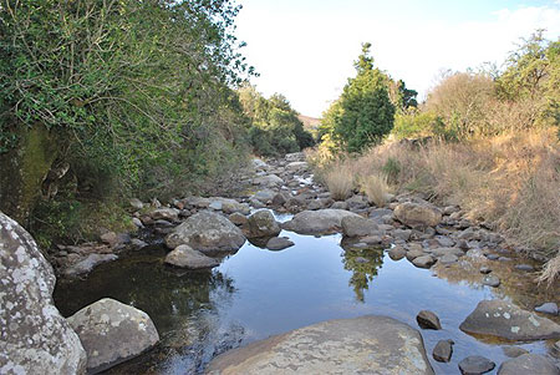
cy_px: 188
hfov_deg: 67.3
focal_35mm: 27
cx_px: 280
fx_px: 420
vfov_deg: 48.0
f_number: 3.5
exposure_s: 1/160
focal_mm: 18
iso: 100
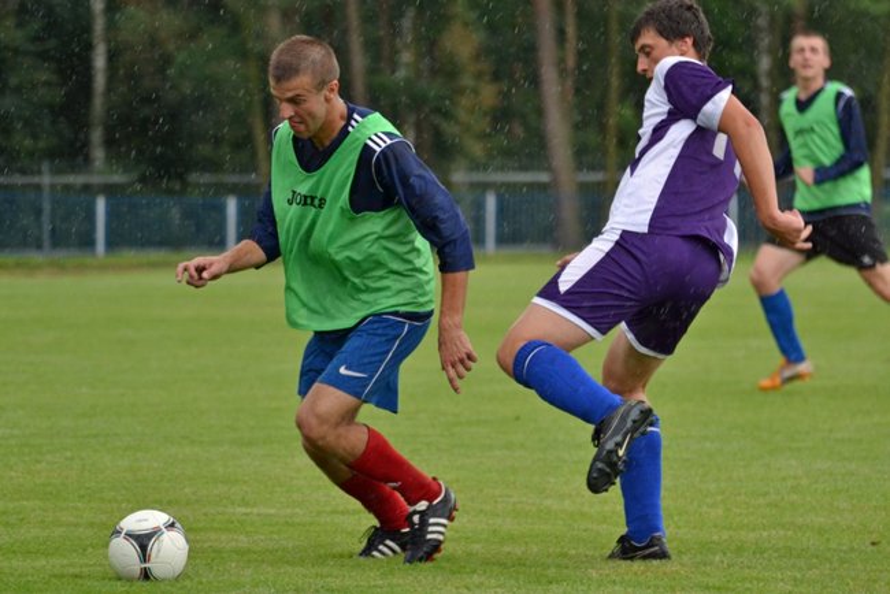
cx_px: 445
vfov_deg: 5.4
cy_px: 297
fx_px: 6307
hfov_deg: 8.1
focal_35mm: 255
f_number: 5
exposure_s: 1/500
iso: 800
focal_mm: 170
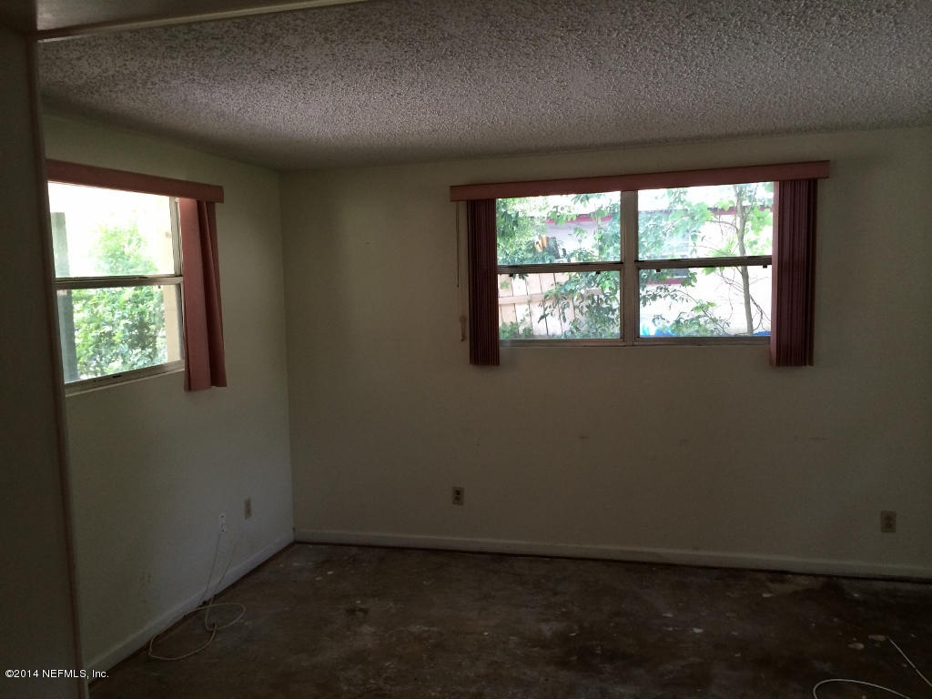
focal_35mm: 30
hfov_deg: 60.0
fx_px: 808
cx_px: 466
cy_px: 350
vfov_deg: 46.8
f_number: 2.2
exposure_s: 1/30
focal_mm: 4.12
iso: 64
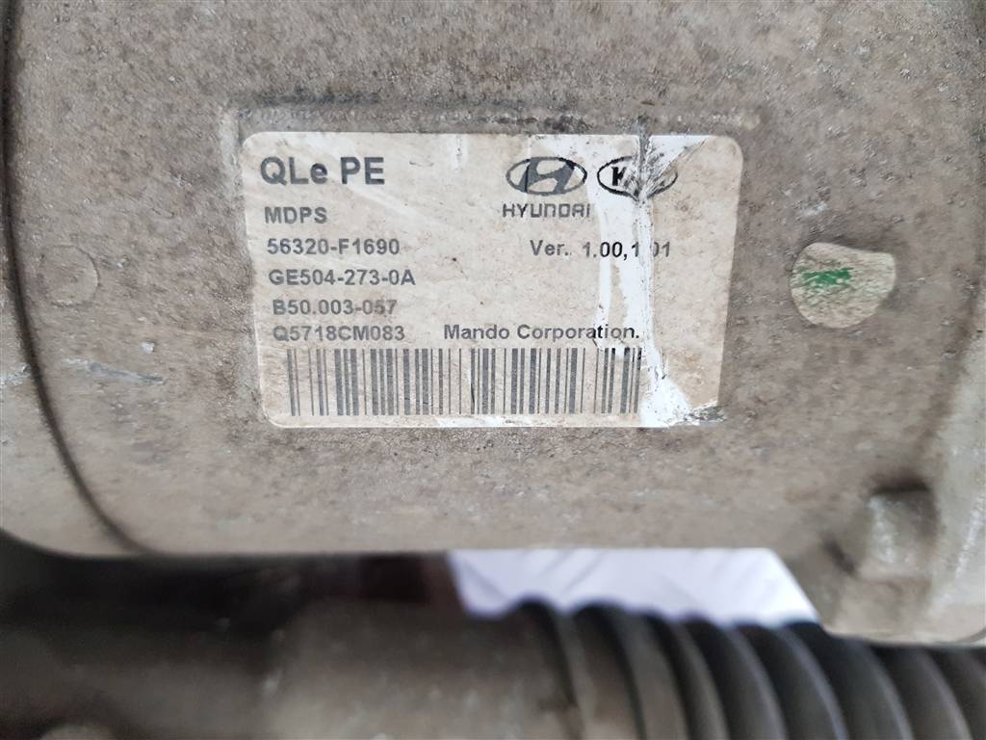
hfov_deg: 67.3
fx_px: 741
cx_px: 493
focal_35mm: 26
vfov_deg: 53.1
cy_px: 370
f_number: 1.7
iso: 320
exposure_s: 1/50
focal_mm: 4.2
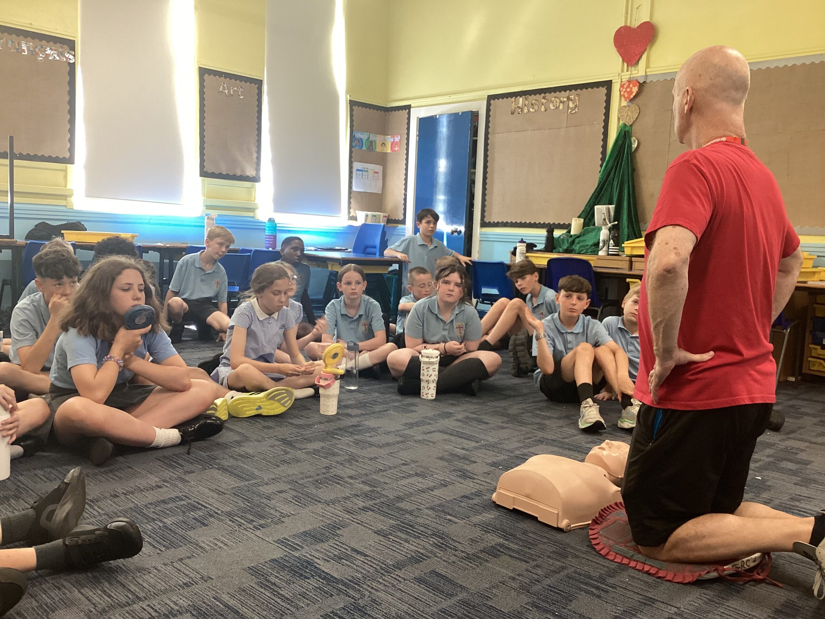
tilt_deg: -5.5
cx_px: 412
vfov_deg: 45.4
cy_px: 310
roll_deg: -2.8
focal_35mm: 31
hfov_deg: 58.4
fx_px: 739
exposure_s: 1/50
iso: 125
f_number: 2.4
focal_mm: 3.3
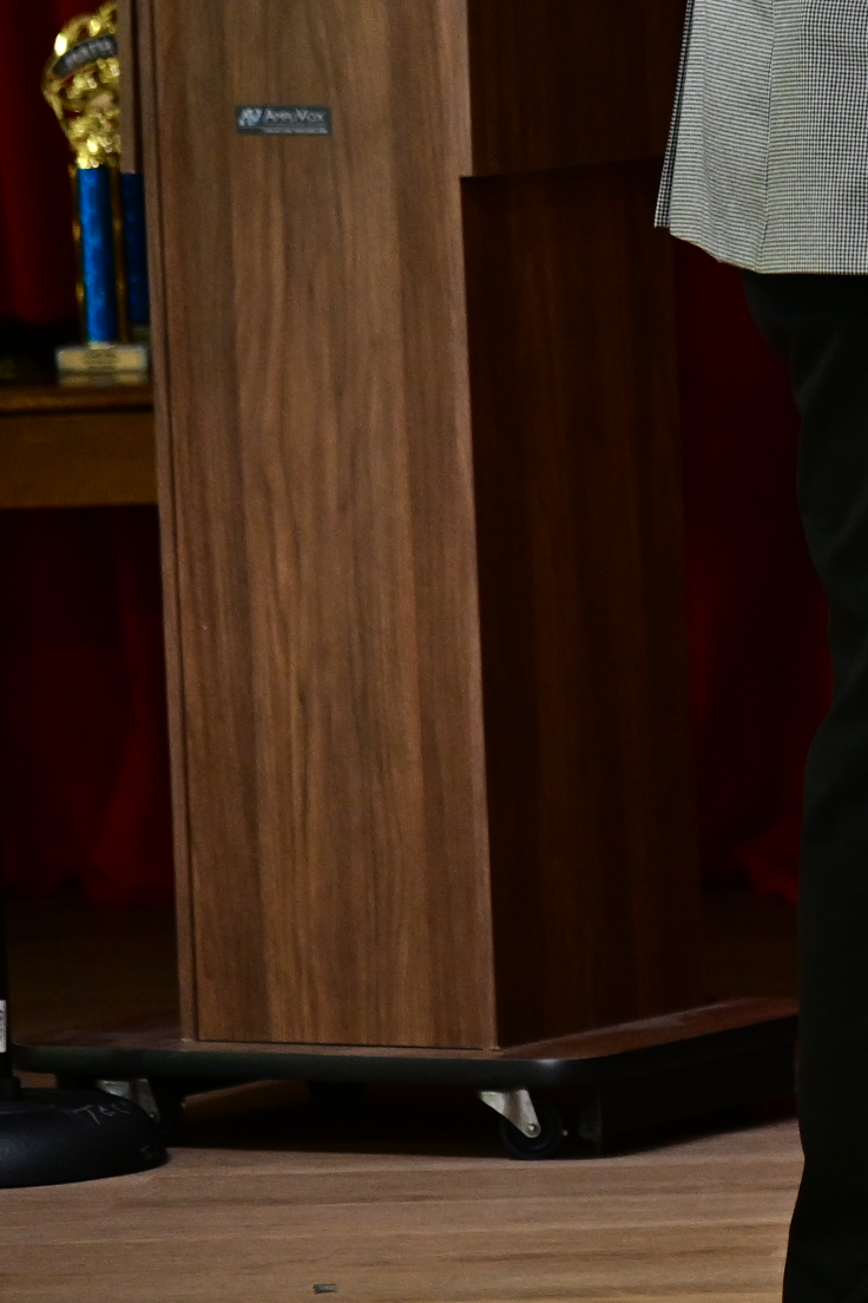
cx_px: 1773
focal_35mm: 561
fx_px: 20288
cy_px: -275
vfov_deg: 3.7
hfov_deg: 2.4
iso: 1800
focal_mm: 150
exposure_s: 1/160
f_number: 2.8
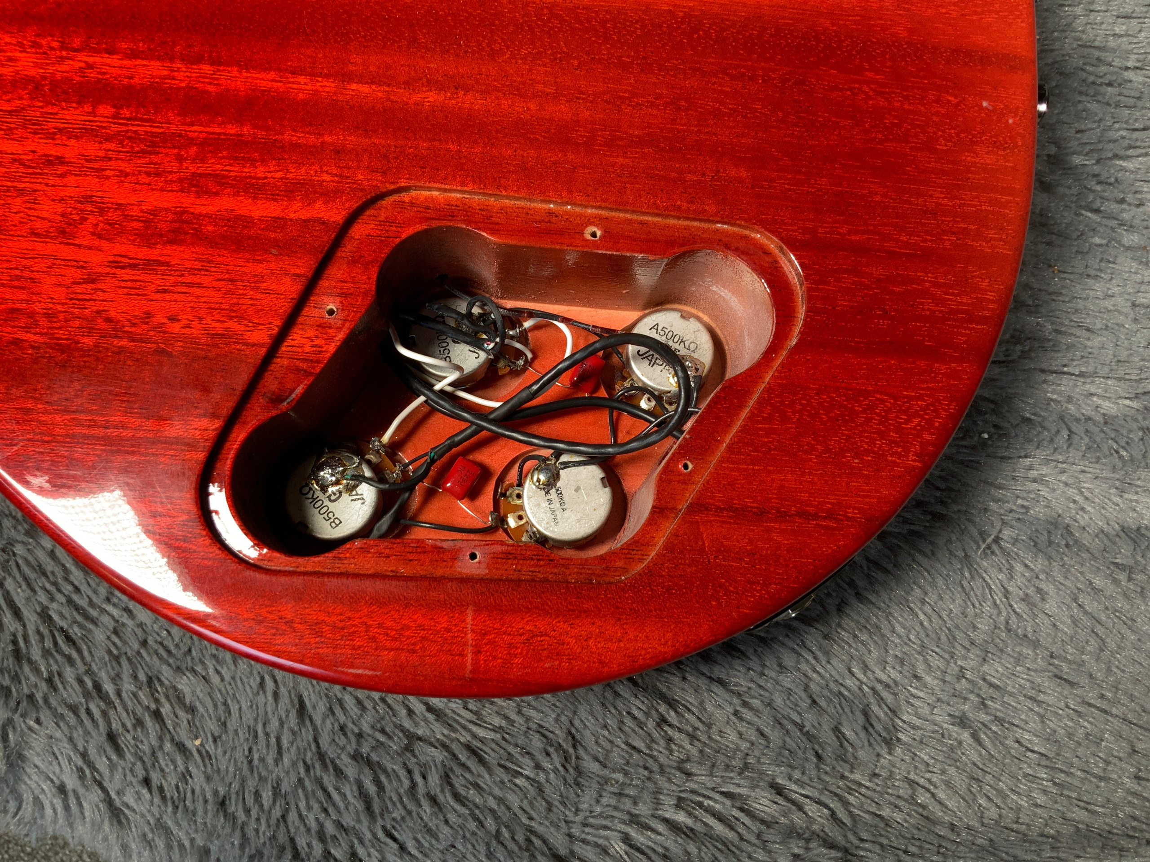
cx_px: 575
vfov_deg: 48.2
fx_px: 963
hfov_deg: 61.7
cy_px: 431
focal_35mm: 29
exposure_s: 1/78
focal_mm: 3
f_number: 1.8
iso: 50
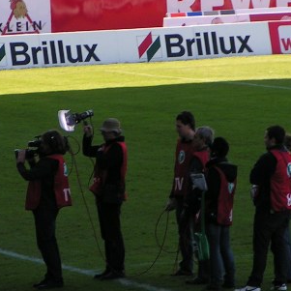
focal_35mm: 463
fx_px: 4404
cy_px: 86
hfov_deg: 3.8
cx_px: 109
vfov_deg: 3.8
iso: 50
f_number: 4
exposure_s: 1/250
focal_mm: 30.1
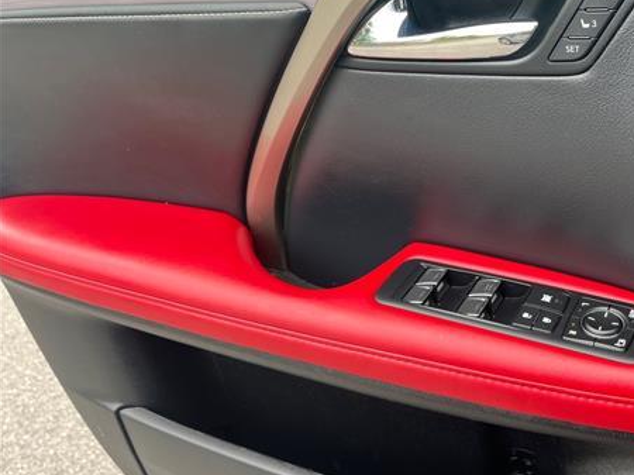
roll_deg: +10.3
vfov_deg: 38.6
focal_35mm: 37
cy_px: 207
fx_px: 677
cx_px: 449
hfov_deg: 48.8
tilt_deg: -28.8
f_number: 1.6
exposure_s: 1/214
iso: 40
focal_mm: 5.1
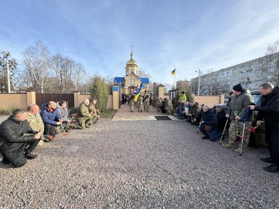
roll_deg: -0.7
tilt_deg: -3.4
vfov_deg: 85.7
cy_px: 104
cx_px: 140
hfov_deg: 102.1
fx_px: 113
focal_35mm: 14
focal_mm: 2.22
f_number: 2.2
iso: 40
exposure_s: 1/675
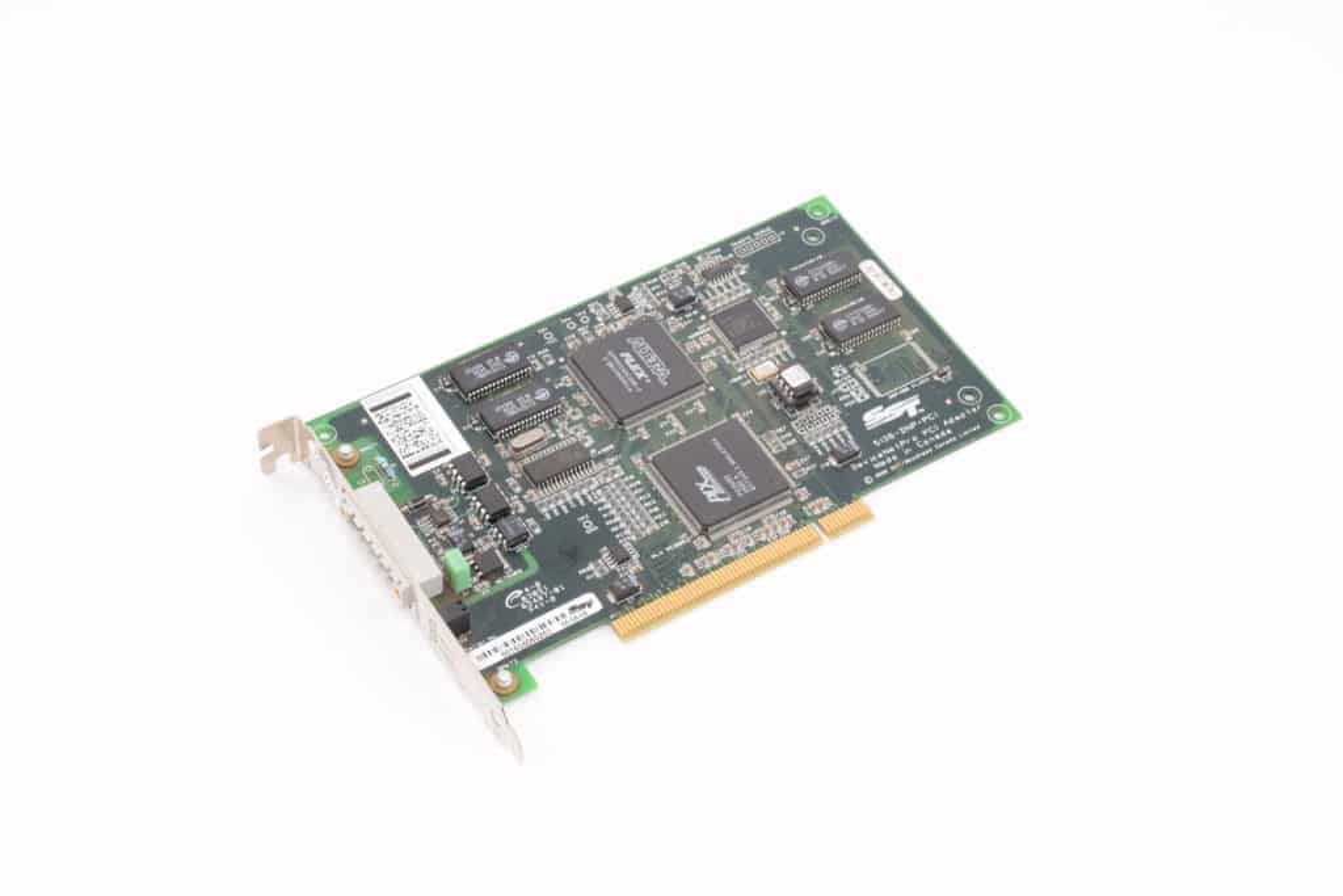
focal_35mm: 78
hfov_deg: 26.0
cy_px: 448
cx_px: 672
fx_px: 2910
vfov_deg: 17.5
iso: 200
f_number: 16
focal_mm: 52
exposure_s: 1/15
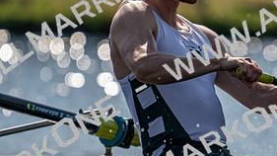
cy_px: 83
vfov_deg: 1.2
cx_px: 285
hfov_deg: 2.2
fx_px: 7293
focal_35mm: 993
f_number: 6.3
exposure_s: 1/1600
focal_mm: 459
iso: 125
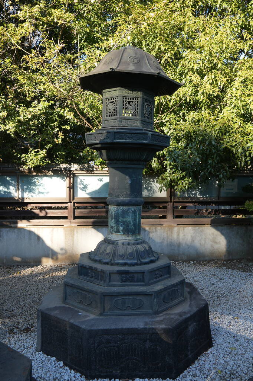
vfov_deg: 59.5
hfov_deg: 41.7
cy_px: 190
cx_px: 126
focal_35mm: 32
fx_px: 332
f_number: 4
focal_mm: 21
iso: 160
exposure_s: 1/160
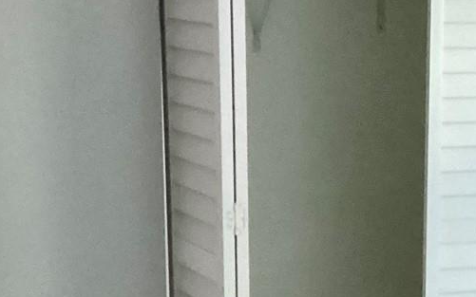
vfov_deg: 12.4
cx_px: 421
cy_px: 218
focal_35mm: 105
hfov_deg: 19.5
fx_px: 1362
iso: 800
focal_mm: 3.3
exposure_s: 1/30
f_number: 2.4
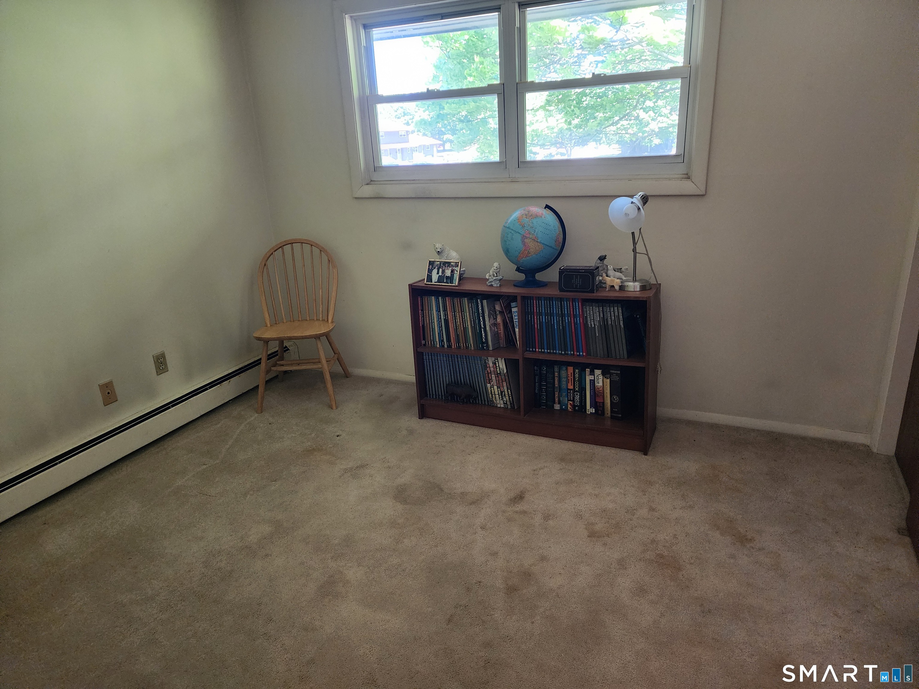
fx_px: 611
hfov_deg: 73.9
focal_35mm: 23
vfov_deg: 58.9
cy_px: 344
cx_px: 460
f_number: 1.8
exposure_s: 1/120
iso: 640
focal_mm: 6.4
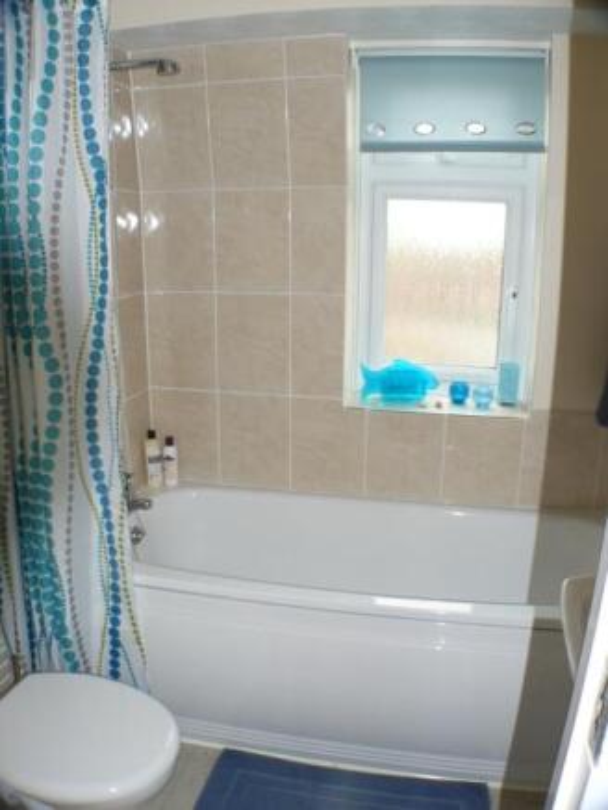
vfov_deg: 51.3
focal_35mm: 36
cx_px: 304
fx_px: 843
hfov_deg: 39.7
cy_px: 405
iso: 100
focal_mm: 6
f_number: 2.8
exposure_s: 1/25
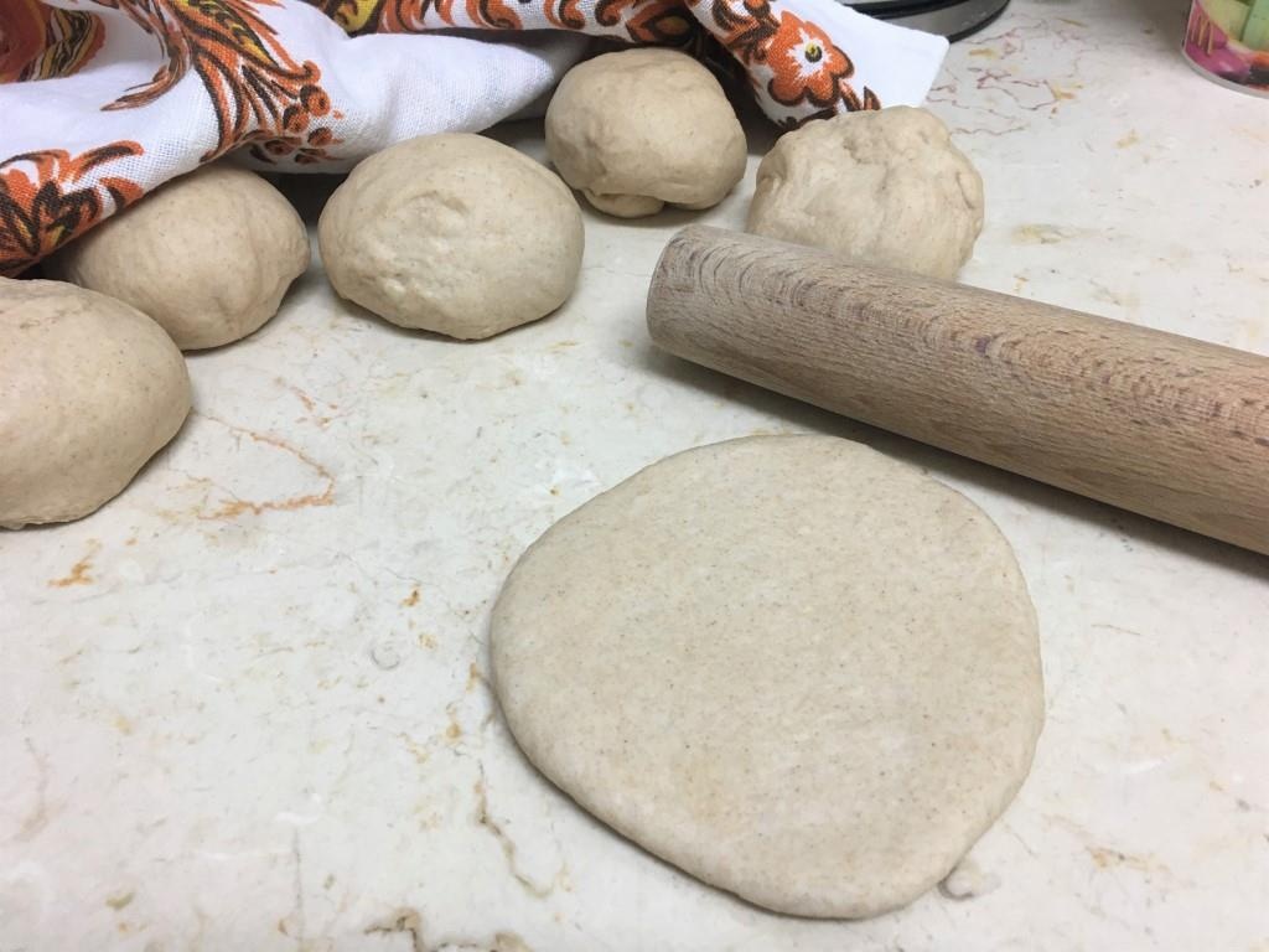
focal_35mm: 29
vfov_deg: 48.2
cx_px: 634
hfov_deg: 61.7
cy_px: 476
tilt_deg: -43.3
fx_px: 1063
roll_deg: +0.9
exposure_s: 1/33
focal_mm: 4.15
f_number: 2.2
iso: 50
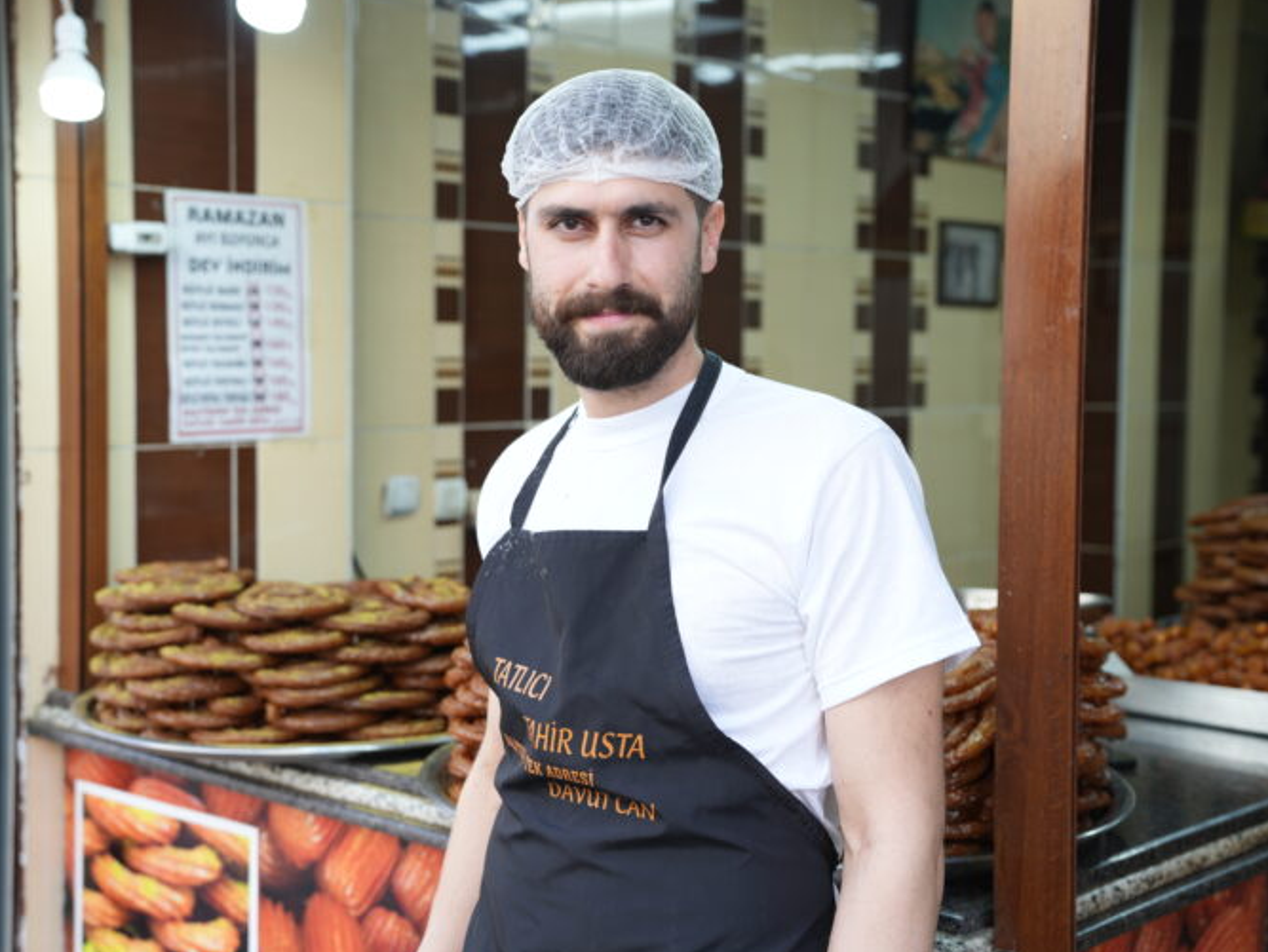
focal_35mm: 52
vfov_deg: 28.1
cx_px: 572
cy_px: 475
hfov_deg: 36.8
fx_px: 1906
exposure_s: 1/100
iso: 100
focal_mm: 47
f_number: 3.5
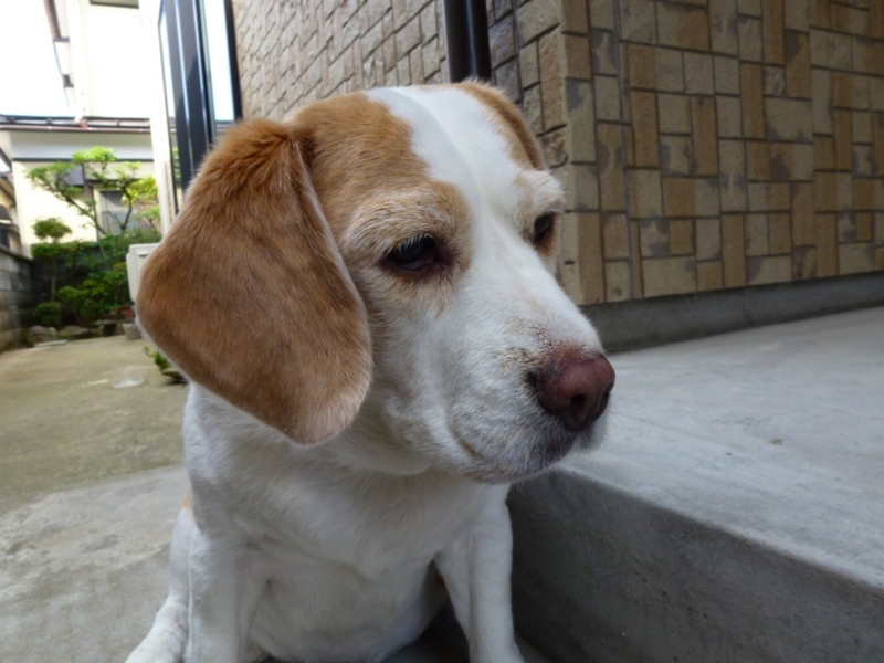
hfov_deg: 69.4
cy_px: 332
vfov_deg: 54.9
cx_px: 442
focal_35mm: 25
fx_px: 638
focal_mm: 4.3
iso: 100
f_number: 4
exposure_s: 1/125
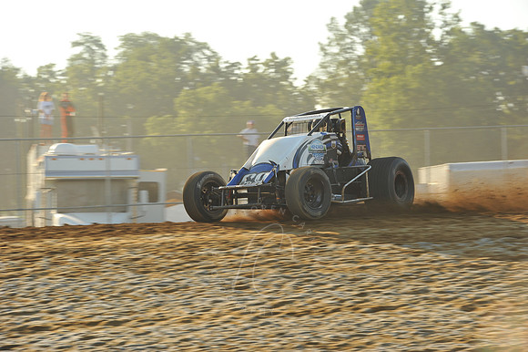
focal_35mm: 180
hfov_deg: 11.4
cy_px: 176
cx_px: 264
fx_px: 2638
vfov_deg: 7.6
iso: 400
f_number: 9
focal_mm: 180
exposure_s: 1/320
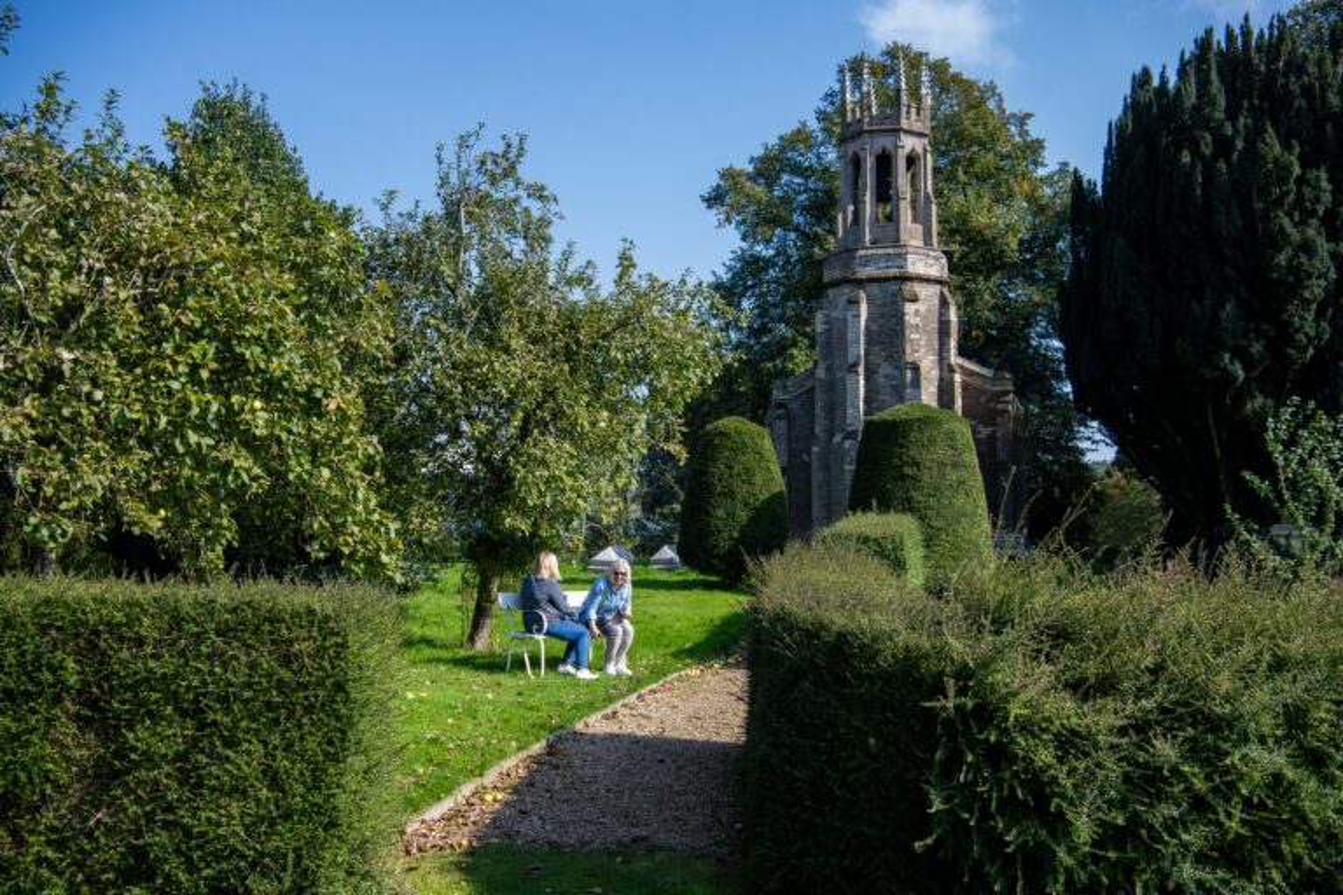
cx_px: 672
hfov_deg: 48.5
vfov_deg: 33.4
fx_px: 1492
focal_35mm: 40
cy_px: 448
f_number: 6.3
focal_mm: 40
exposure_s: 1/1600
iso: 640
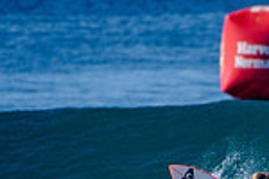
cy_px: 269
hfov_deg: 1.1
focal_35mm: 1931
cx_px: 231
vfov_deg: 0.7
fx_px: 14428
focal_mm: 500
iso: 125
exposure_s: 1/1600
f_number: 5.6
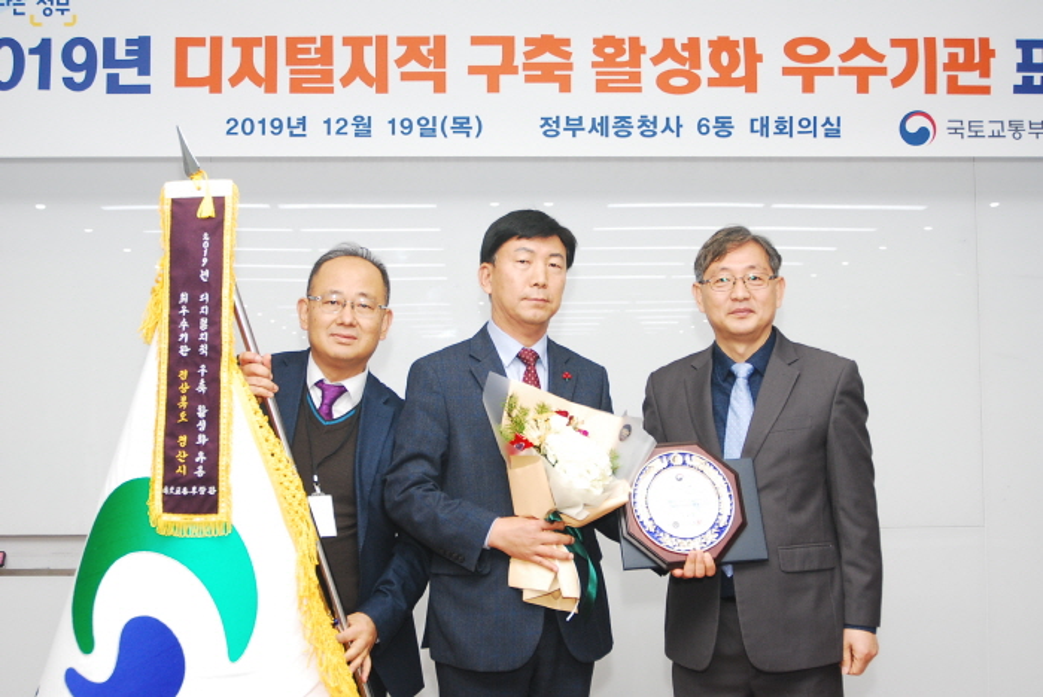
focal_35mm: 48
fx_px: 1392
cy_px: 348
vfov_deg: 28.1
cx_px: 522
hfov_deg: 41.1
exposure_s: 1/60
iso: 400
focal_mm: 32
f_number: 4.5
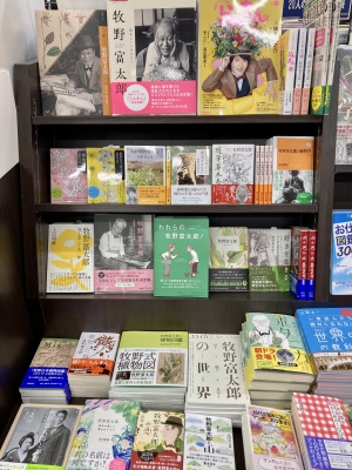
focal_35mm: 28
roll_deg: +0.1
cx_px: 176
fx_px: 380
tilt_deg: -27.7
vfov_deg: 63.4
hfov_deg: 49.7
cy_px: 235
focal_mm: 3.99
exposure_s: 1/60
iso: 50
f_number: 1.8
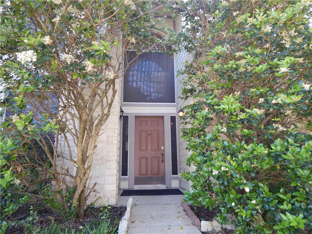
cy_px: 117
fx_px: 198
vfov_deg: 61.1
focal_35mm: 22
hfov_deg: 76.4
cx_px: 156
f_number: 3
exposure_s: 1/60
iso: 125
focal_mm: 4
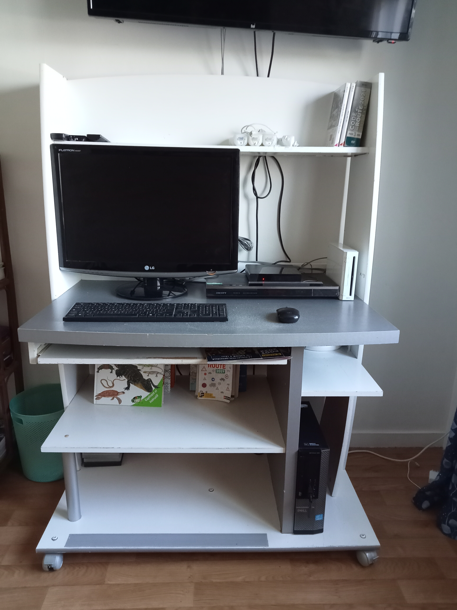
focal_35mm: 28
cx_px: 228
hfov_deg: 49.7
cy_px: 305
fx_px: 493
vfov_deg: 63.4
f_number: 2.2
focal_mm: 3.46
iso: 573
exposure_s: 1/33.3
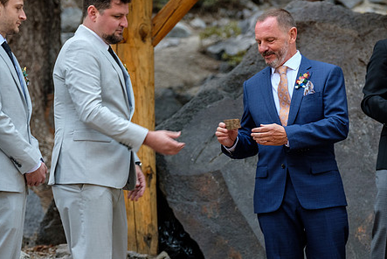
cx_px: 213
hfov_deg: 12.4
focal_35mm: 165
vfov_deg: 8.3
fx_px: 1775
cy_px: 143
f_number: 3.2
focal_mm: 83.8
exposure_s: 1/110
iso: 640
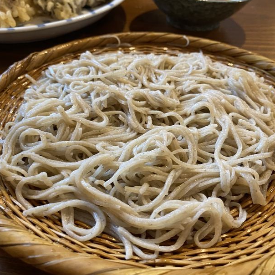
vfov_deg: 52.5
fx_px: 279
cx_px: 133
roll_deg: -1.2
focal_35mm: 31
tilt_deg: -44.2
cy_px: 138
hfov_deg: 52.5
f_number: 1.8
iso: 200
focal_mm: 4.25
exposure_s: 1/50
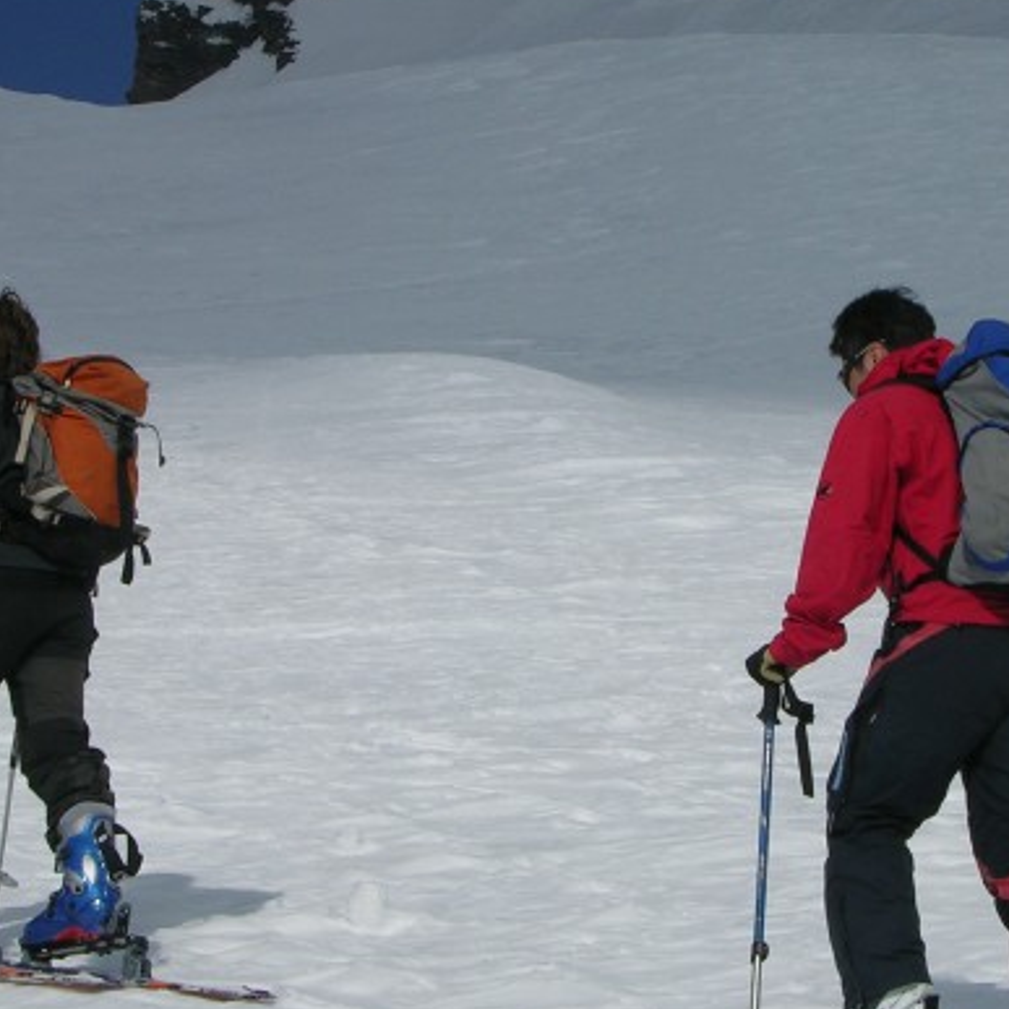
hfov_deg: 14.9
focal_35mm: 117
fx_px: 3858
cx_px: 558
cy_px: 336
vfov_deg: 14.9
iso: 50
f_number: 7.6
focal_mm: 12.7
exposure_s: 1/665
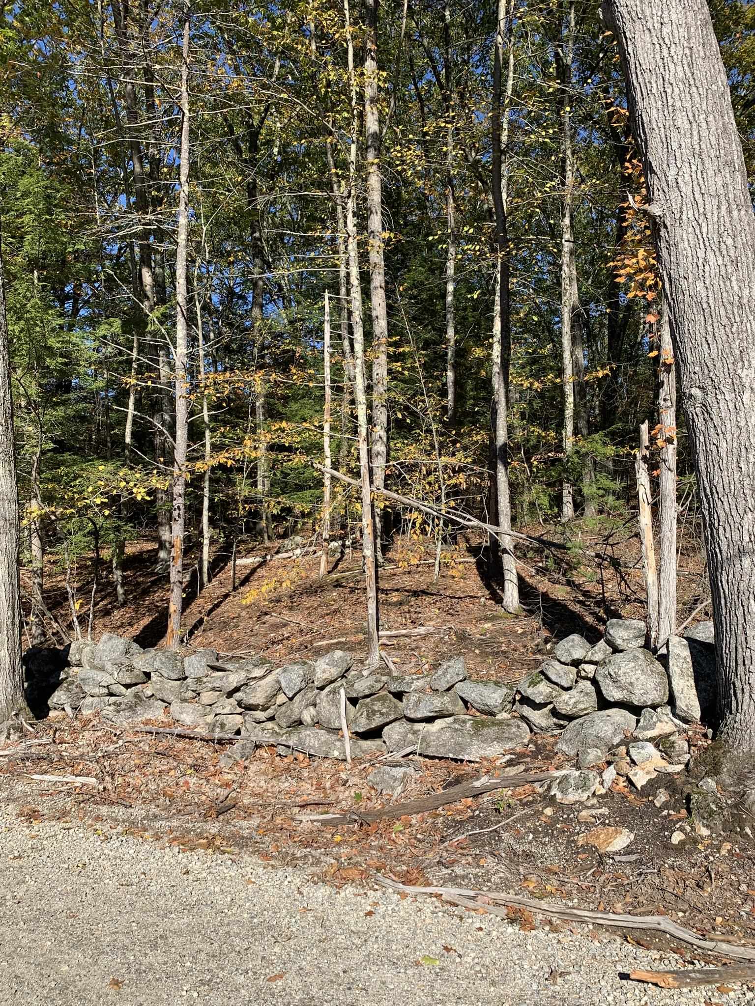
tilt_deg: +2.3
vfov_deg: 67.3
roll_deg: -2.4
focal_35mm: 26
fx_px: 756
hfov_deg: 53.1
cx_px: 378
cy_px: 503
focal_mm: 4.25
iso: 25
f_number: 1.8
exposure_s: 1/1585
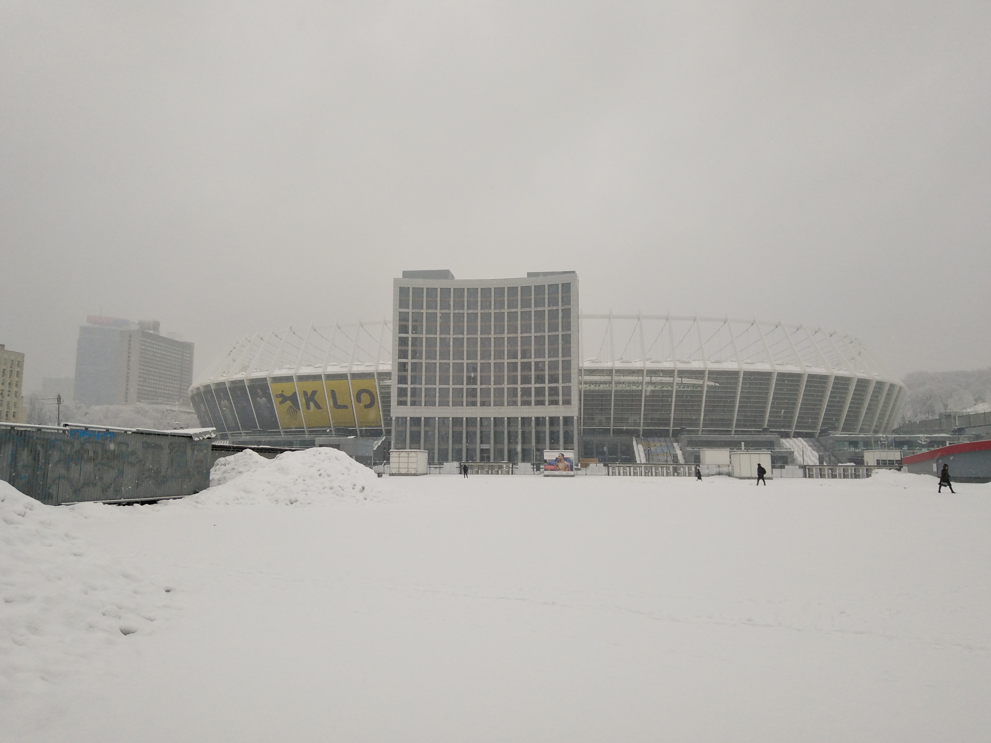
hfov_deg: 67.3
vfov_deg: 53.1
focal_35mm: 26
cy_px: 372
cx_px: 496
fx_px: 744
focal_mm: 3.59
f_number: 1.8
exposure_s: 1/360
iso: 100
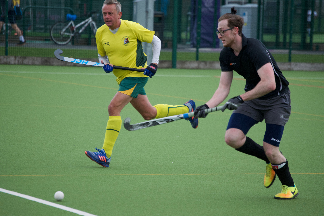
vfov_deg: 4.6
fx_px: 2700
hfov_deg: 6.9
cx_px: 162
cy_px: 108
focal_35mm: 300
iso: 800
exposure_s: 1/800
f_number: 5.6
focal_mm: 200
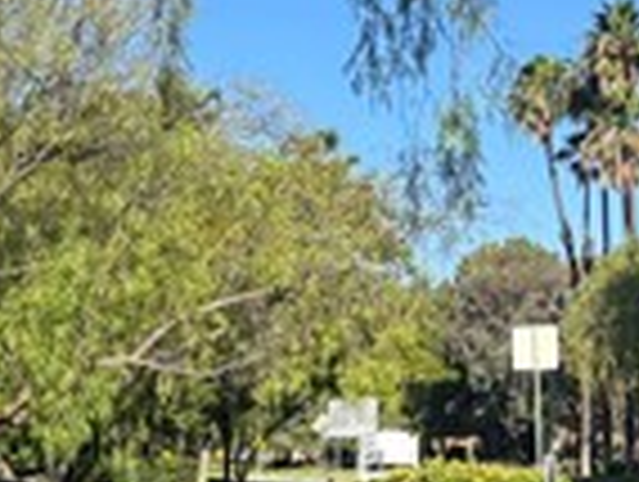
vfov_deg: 12.5
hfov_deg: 15.7
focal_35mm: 117
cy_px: 523
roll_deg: -1.0
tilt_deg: -3.6
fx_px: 2163
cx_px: -274
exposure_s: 1/1845
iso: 50
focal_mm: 5.96
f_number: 1.6
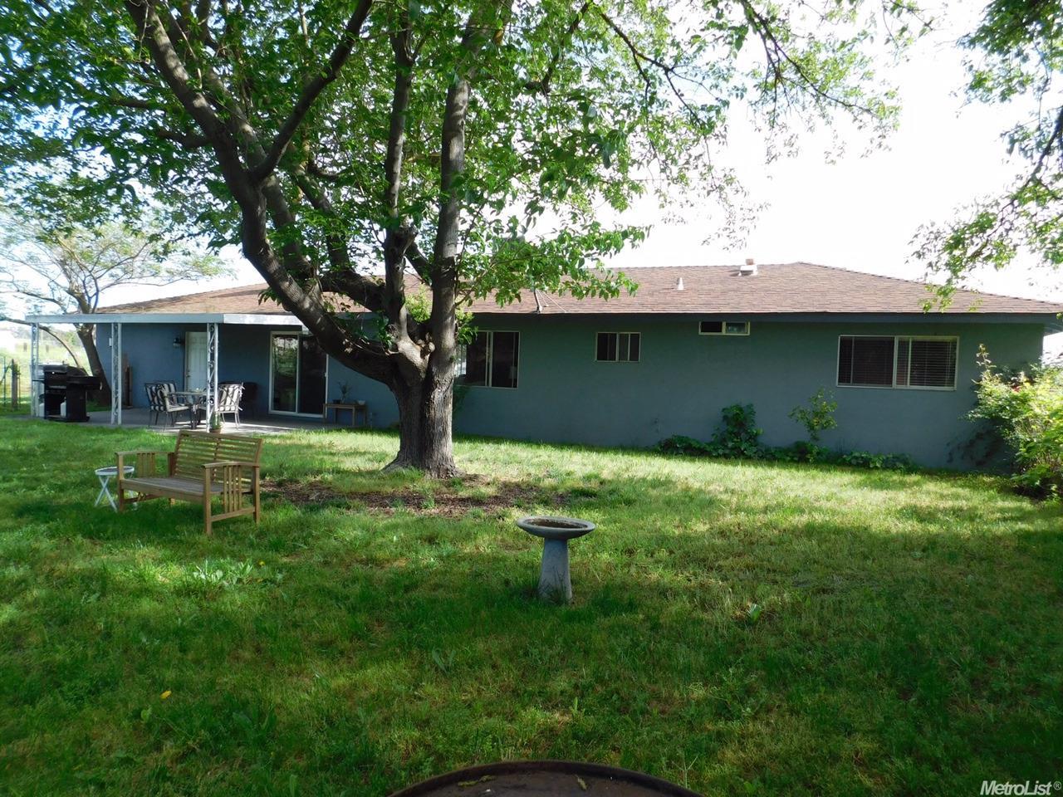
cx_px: 532
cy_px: 398
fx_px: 706
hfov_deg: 73.9
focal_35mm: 23
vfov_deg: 58.9
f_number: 3
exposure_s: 1/400
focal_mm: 4
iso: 125
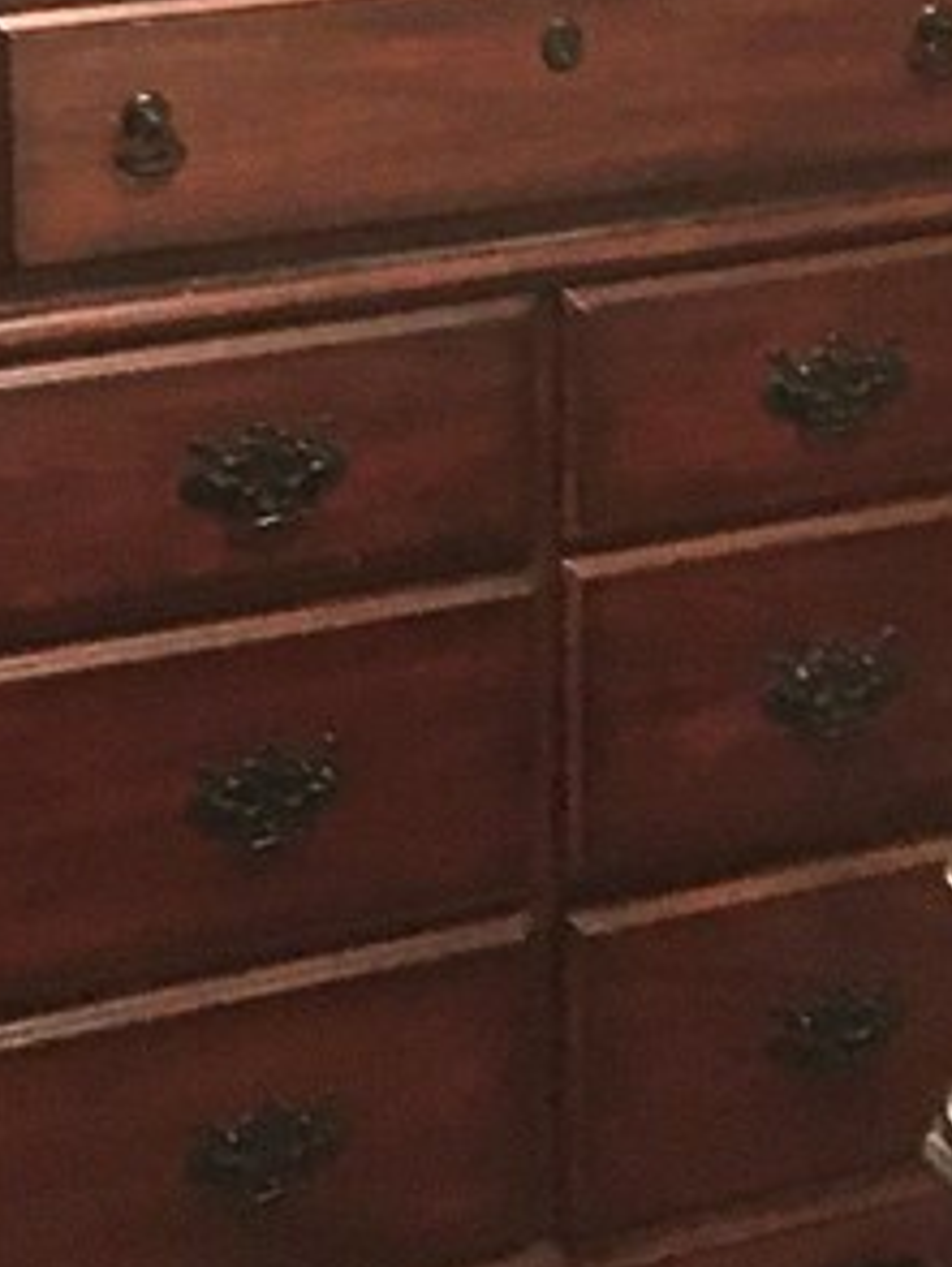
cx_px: 233
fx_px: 3698
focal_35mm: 101
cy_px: -155
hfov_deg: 14.6
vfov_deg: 18.6
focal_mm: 4.15
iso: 320
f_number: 2.2
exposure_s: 1/15
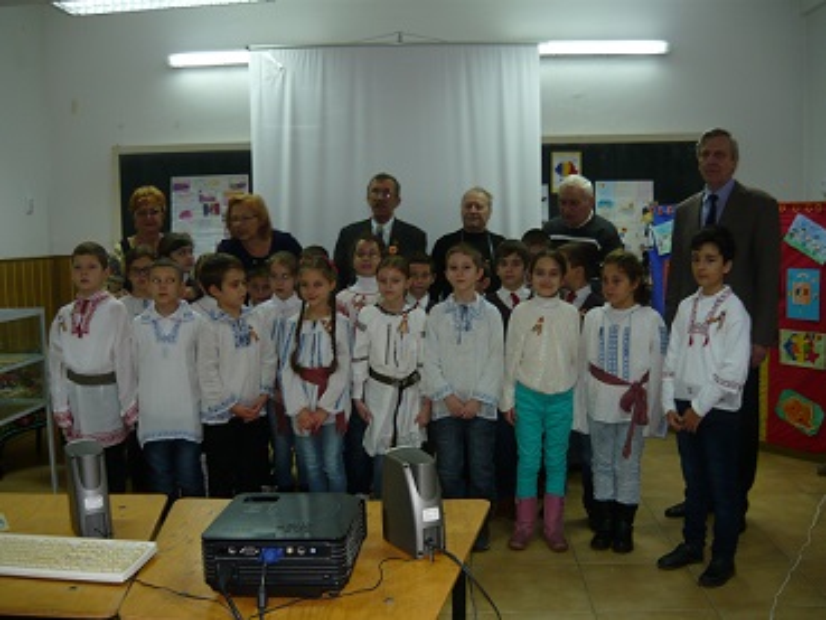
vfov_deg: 43.0
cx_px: 413
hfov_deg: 55.3
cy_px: 310
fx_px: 788
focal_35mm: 33
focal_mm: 5.5
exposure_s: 1/30
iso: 100
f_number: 2.8
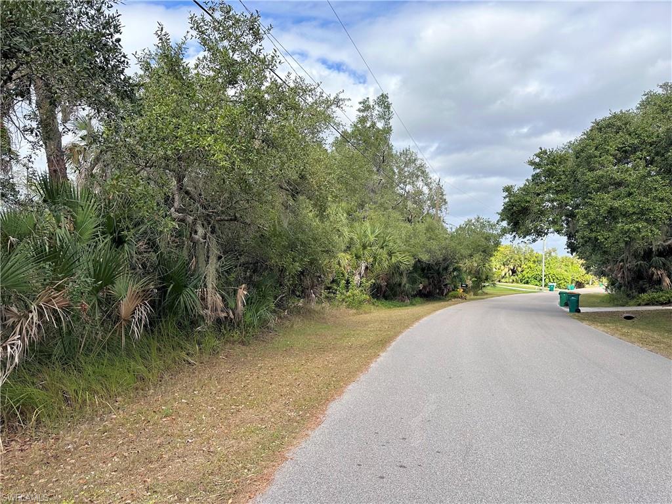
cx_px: 336
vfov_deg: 56.8
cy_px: 252
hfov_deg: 71.6
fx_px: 466
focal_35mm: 24
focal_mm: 6.86
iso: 80
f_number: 1.78
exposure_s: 1/2252
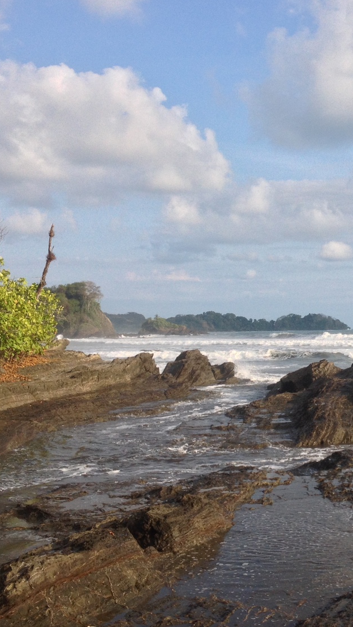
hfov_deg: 21.3
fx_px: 915
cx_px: 320
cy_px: 320
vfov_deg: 37.8
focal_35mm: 55
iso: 50
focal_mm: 4.28
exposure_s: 1/1623
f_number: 2.4
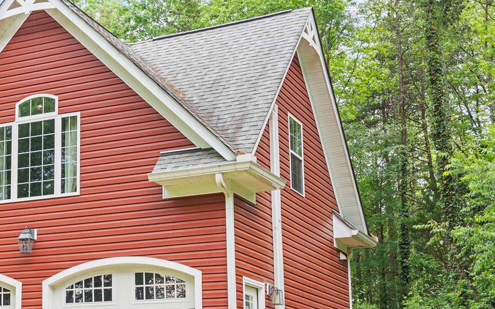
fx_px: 877
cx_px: 56
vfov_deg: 19.9
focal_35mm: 65
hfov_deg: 30.3
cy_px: 220
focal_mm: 35
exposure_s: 1/13
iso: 250
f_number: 9
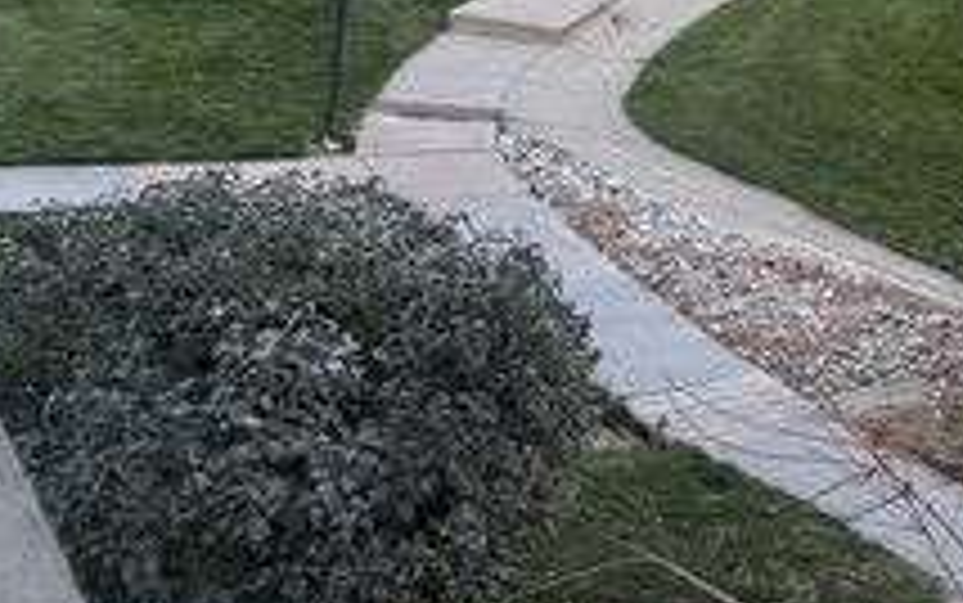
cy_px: -209
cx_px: 1076
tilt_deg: -6.7
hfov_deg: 22.6
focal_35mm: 86
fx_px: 2258
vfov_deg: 14.5
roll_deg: -7.6
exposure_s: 1/121
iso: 50
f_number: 1.6
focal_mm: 5.96
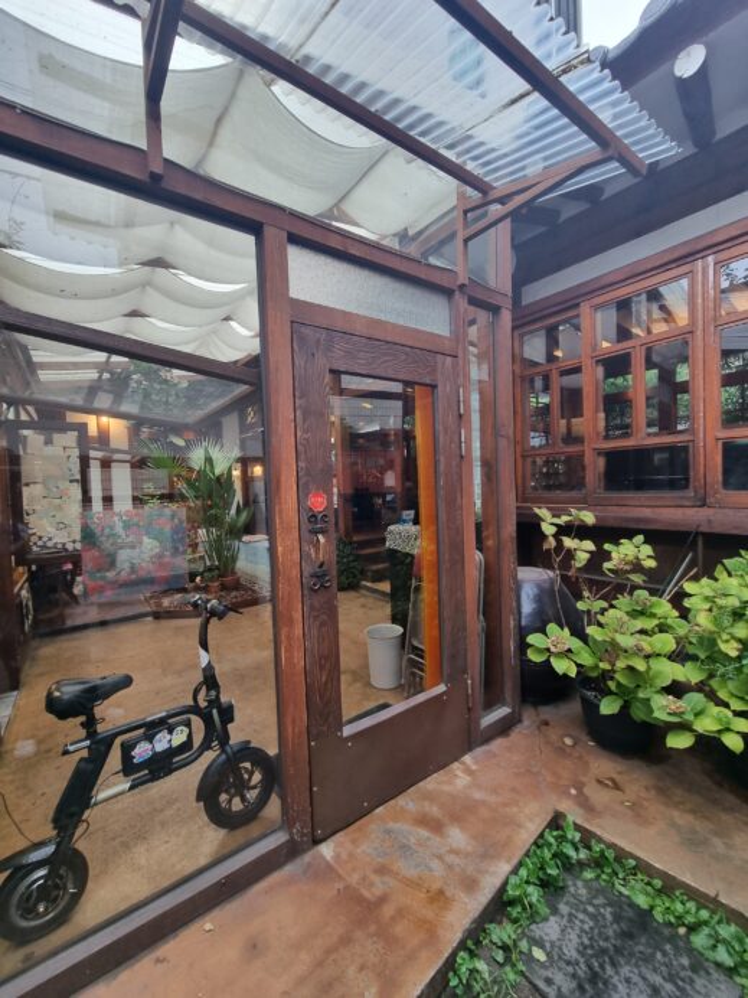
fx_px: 375
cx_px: 374
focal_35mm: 13
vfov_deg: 106.2
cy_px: 499
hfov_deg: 89.9
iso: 80
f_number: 2.2
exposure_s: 1/60
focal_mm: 2.2
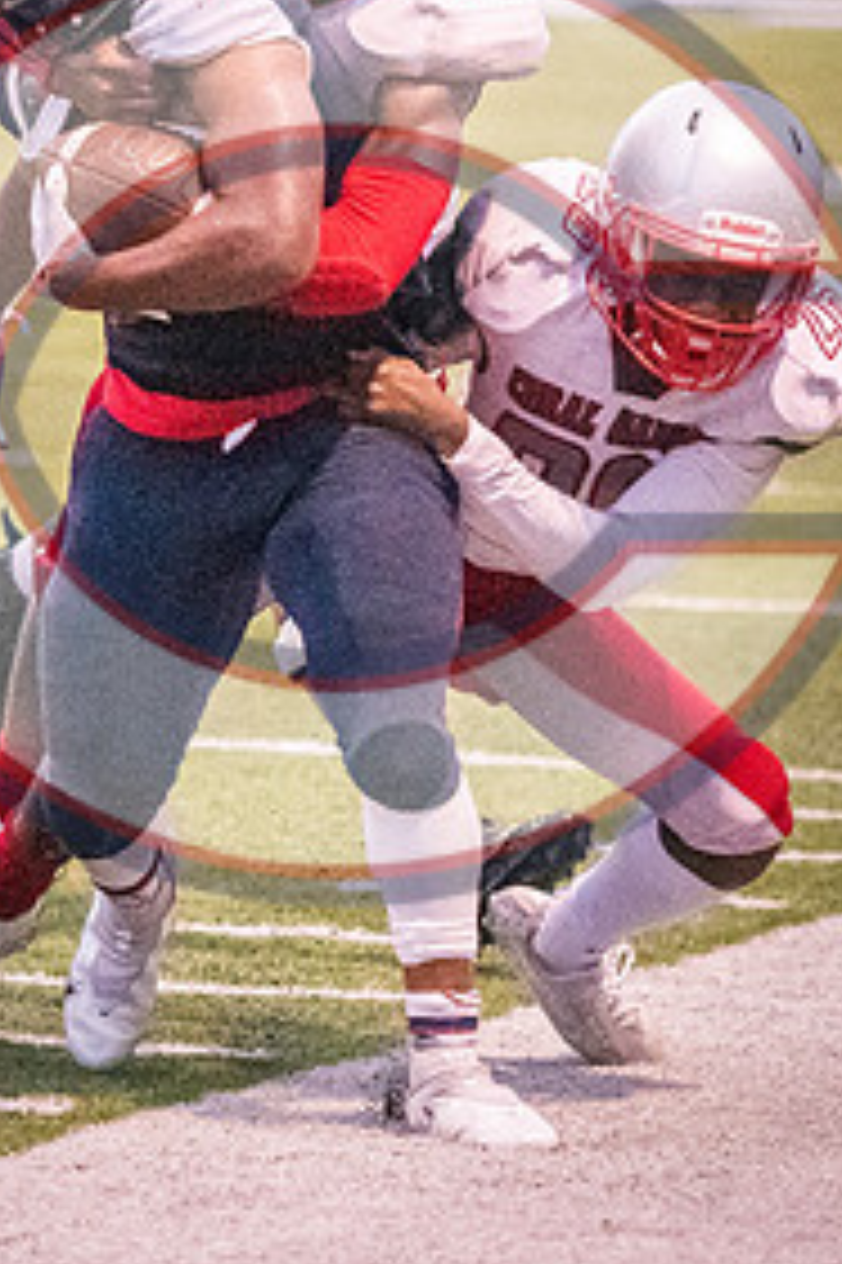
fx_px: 17738
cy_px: 409
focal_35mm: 505
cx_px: 154
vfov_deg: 4.1
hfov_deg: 2.7
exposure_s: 1/2500
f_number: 2.8
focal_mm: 140
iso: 16000
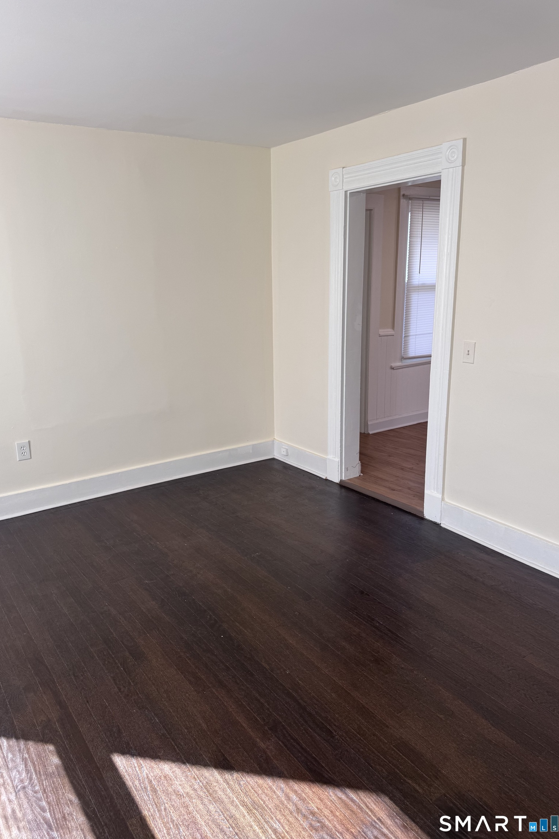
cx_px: 251
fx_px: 582
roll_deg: +3.1
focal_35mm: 25
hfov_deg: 51.2
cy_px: 420
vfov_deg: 71.5
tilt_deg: -14.2
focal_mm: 6.76
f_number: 1.78
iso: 80
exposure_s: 1/121
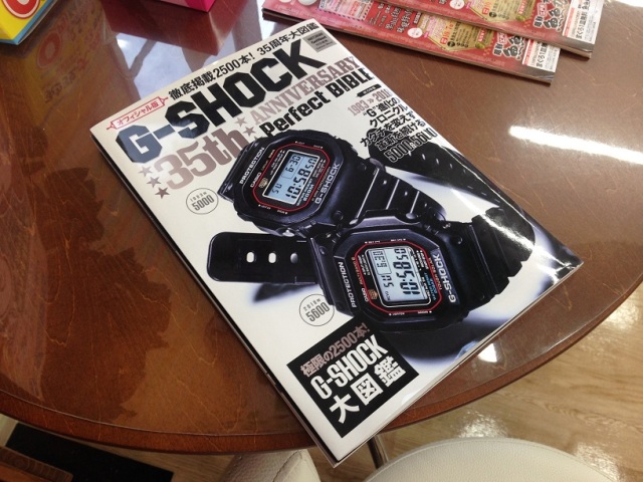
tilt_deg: -61.4
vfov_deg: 42.9
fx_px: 613
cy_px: 241
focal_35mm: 33
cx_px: 322
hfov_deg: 55.4
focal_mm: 4.12
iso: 50
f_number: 2.4
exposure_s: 1/40
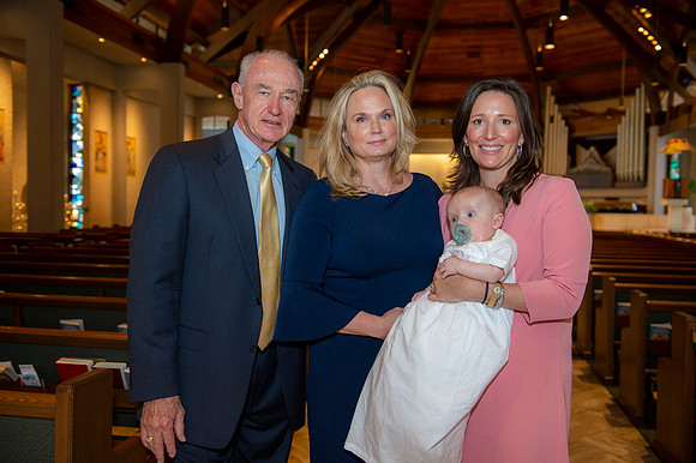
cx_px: 348
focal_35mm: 34
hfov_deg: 55.8
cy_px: 232
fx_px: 657
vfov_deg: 38.8
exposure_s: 1/100
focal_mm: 34
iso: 1000
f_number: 3.5
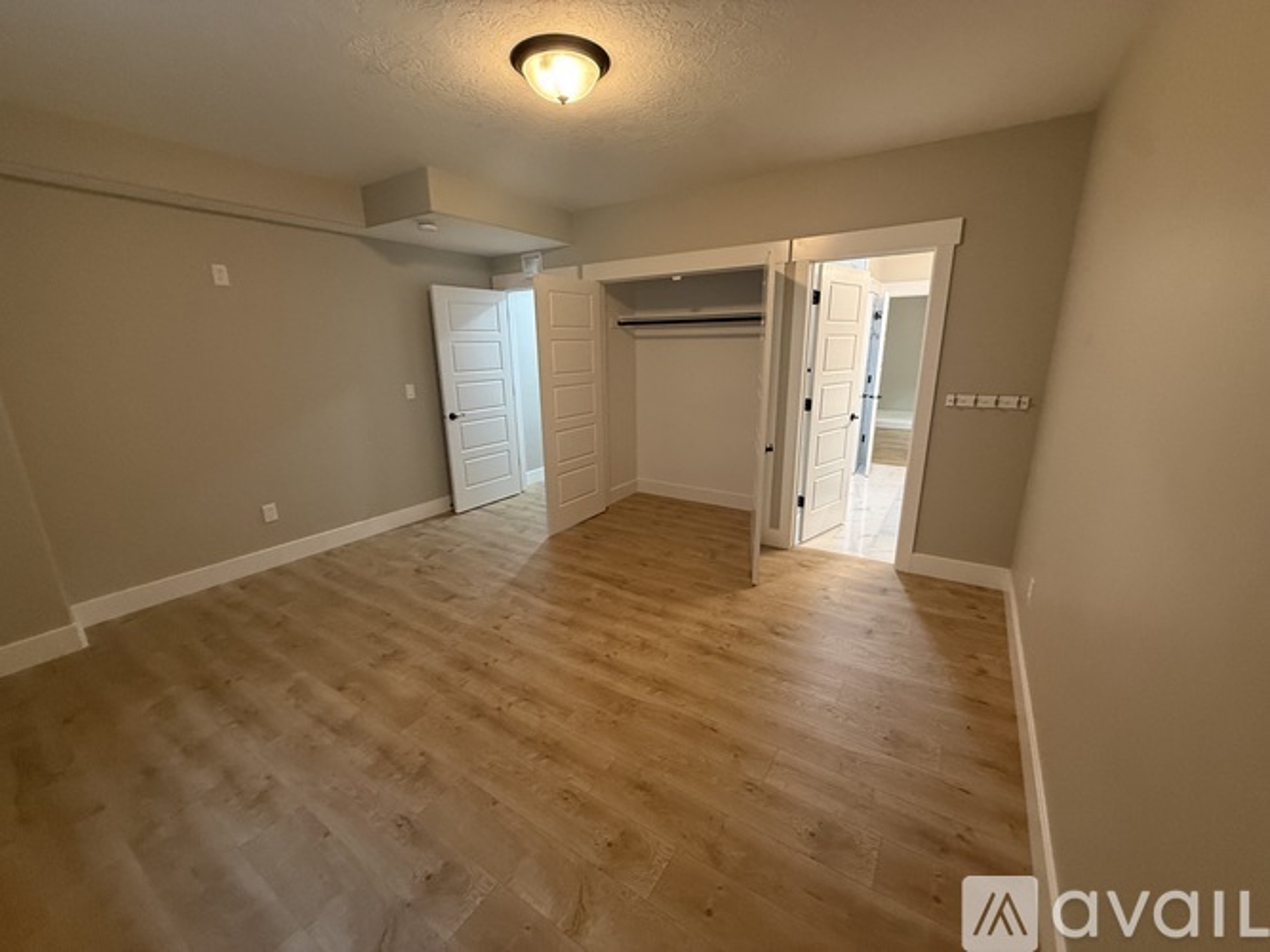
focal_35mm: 14
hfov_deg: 102.1
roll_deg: +1.0
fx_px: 514
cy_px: 476
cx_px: 635
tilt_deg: -14.5
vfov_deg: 85.7
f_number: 2.2
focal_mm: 2.22
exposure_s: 1/60
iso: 400
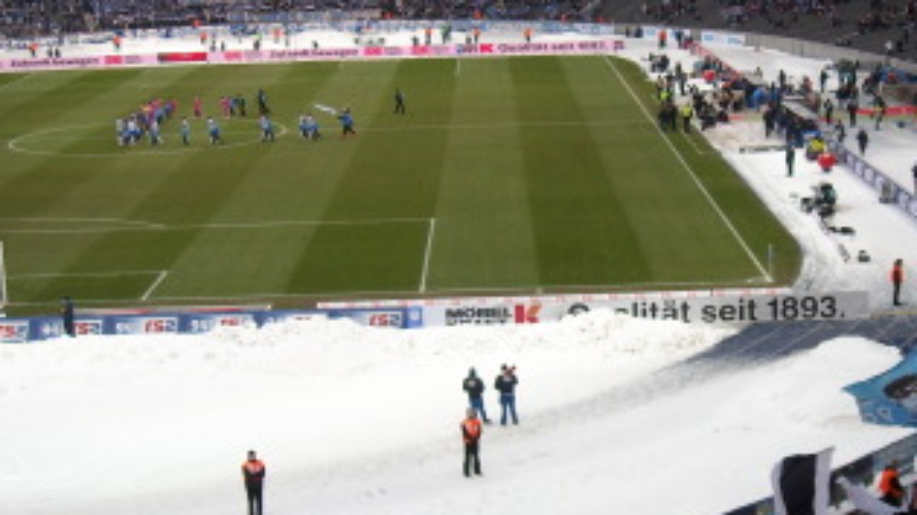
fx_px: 1847
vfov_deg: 15.9
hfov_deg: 27.8
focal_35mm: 76
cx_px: 585
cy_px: 237
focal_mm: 7.1
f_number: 3.1
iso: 64
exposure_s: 1/109
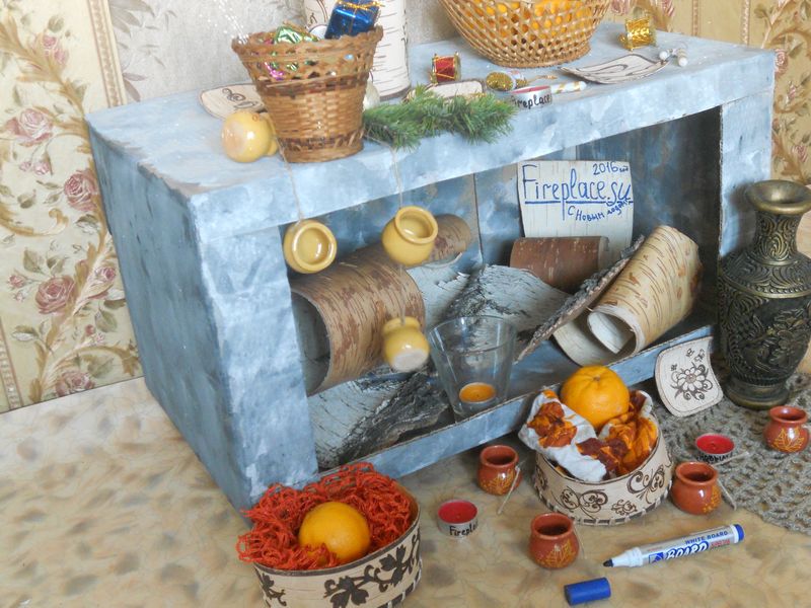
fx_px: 1078
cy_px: 304
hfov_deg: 41.2
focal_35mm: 46
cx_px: 406
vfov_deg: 31.5
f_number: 4.3
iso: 400
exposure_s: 1/4
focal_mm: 8.2
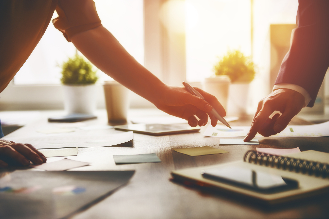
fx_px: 640
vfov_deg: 19.5
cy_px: 110
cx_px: 164
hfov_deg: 28.8
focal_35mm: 70
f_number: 2.8
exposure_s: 1/160
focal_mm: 70
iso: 64
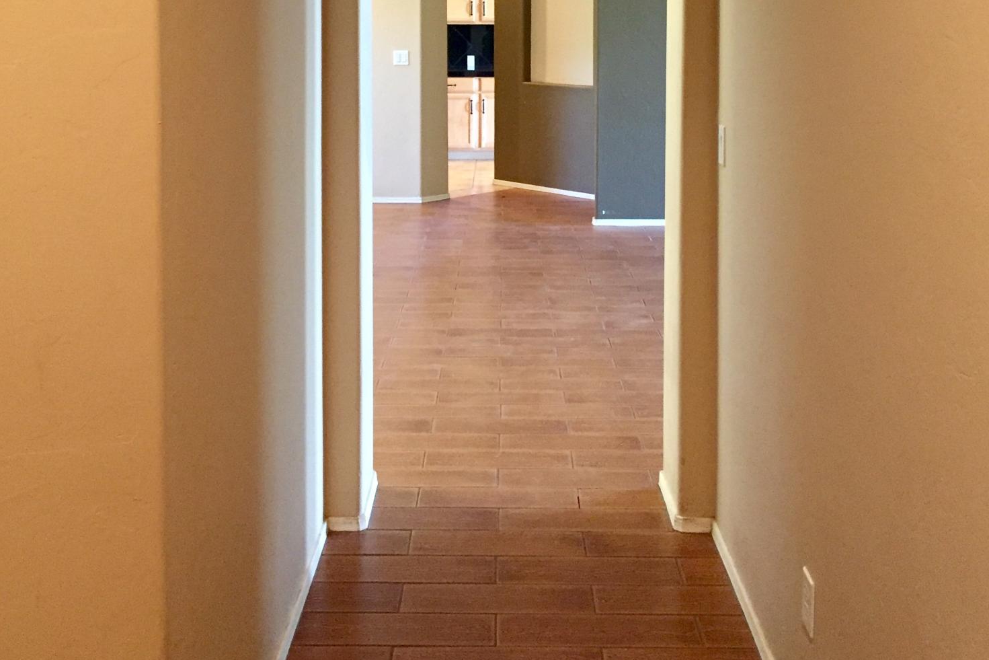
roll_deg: +0.1
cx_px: 493
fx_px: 1126
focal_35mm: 41
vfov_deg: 31.2
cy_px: 69
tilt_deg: -4.2
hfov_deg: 47.4
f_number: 2.2
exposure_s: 1/17
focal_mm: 4.15
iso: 250
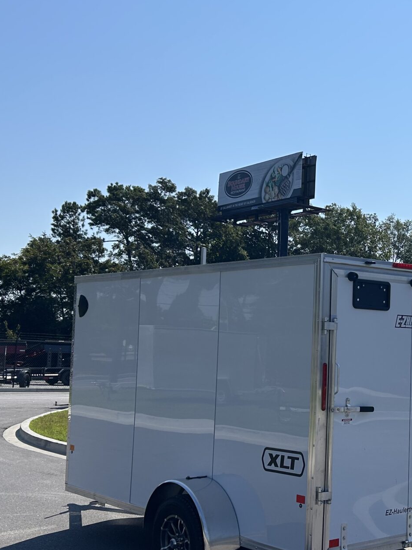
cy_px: 299
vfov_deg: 36.1
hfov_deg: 26.8
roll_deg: -2.1
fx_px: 841
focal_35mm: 53
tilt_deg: +5.1
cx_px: 355
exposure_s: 1/8000
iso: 50
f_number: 1.5
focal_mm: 5.7
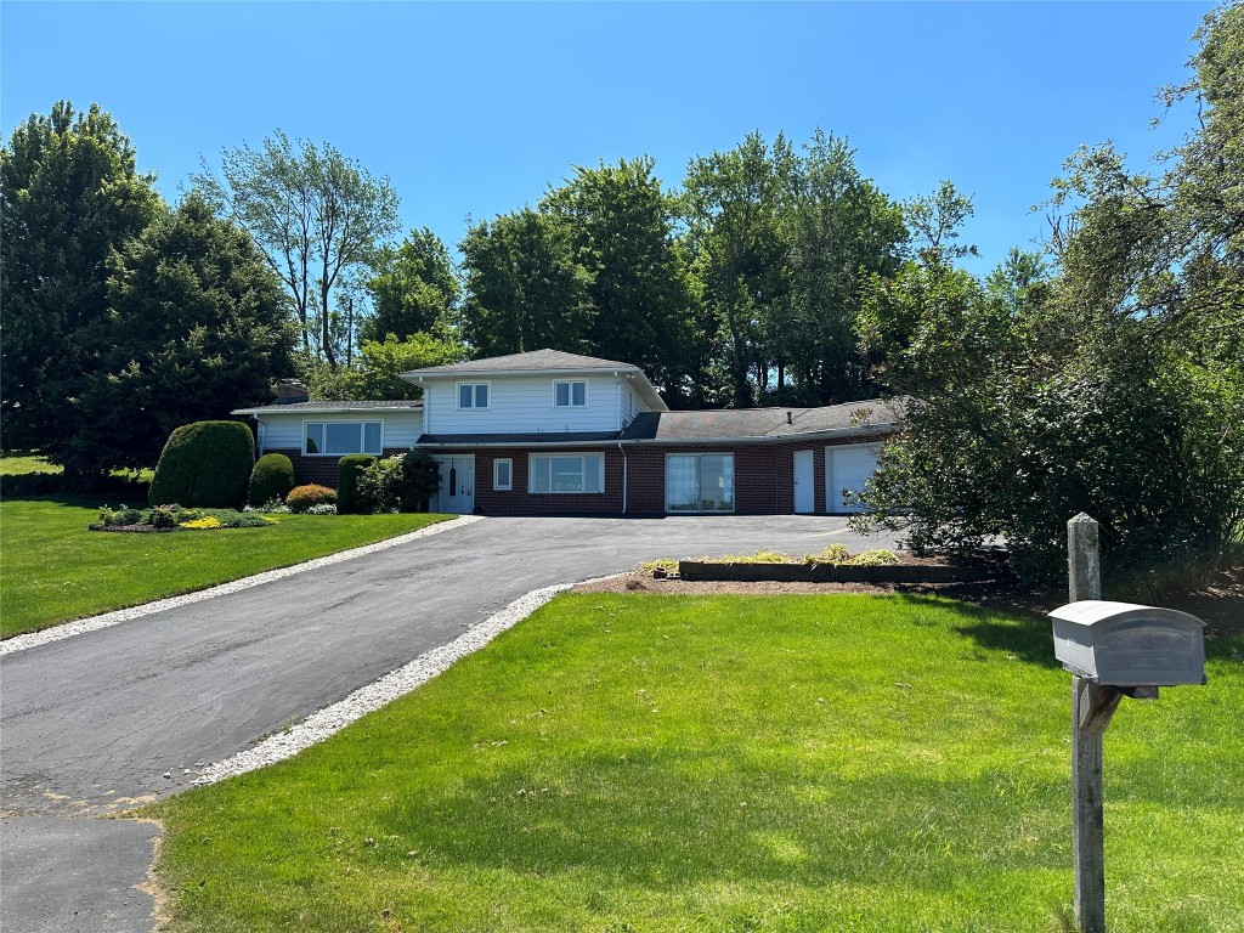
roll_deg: -0.9
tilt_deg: +4.8
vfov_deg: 56.8
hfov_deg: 71.6
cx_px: 622
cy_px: 466
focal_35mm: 24
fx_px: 862
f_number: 1.78
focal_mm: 6.86
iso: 80
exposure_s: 1/2809
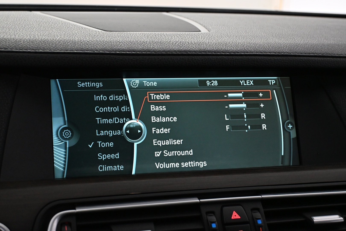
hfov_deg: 33.4
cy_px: 116
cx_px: 173
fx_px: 577
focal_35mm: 60
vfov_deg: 22.6
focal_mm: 40
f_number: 5.6
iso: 4000
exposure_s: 1/60
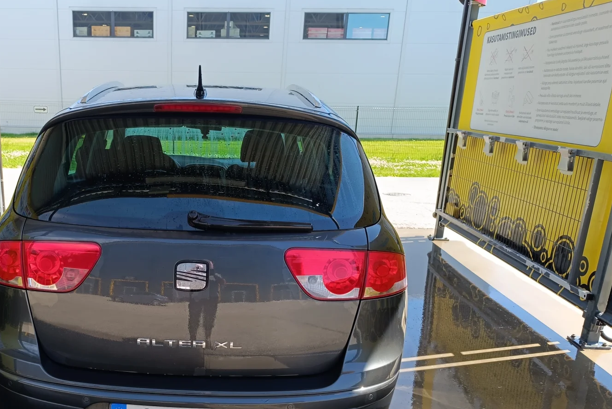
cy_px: 299
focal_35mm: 36
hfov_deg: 51.7
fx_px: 612
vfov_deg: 36.2
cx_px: 184
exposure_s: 1/100
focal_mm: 6.14
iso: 52
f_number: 1.65
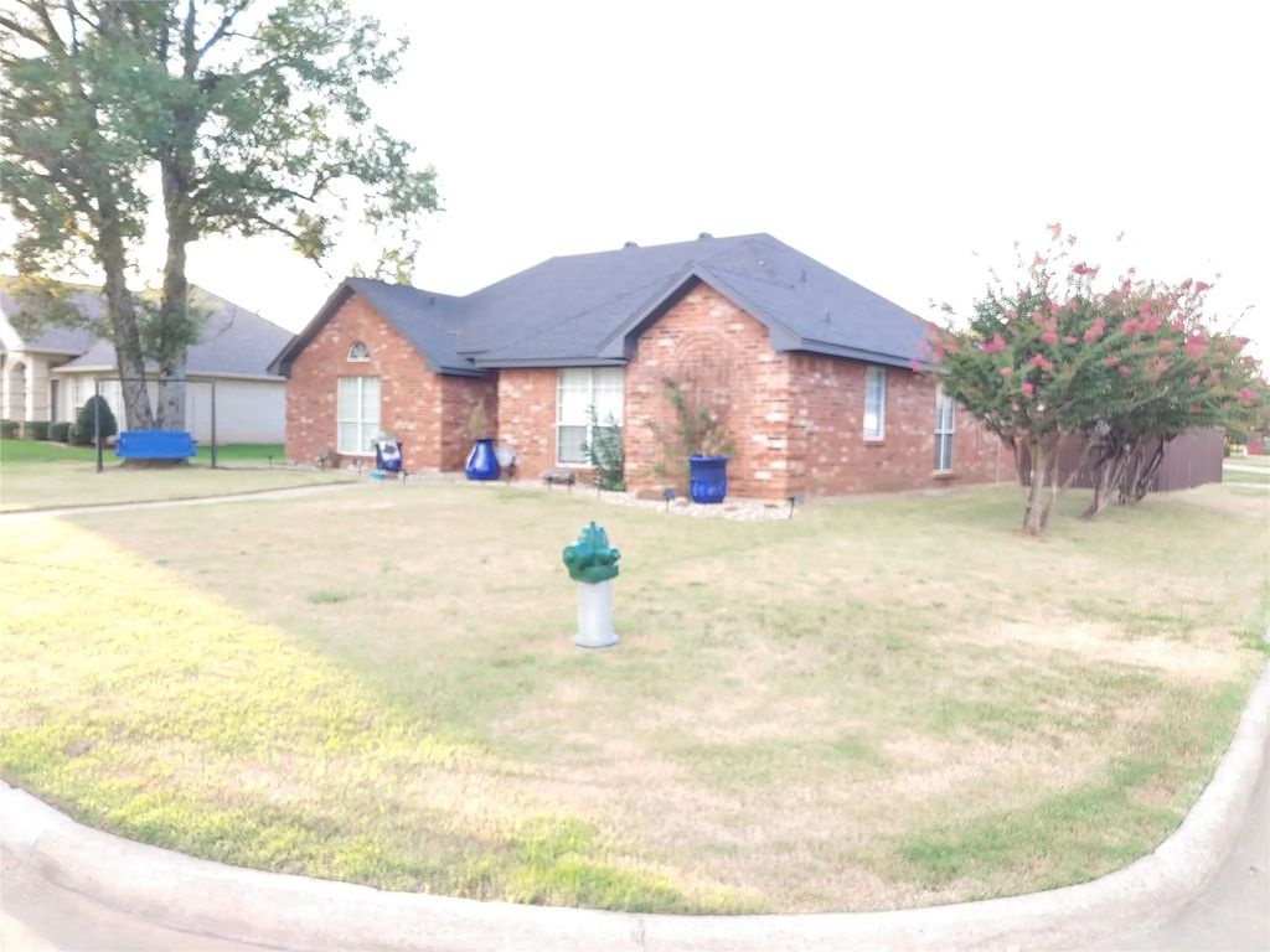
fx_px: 917
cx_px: 635
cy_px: 476
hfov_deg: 69.4
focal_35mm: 25
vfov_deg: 54.9
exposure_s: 1/120
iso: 50
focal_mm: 4.23
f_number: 1.5
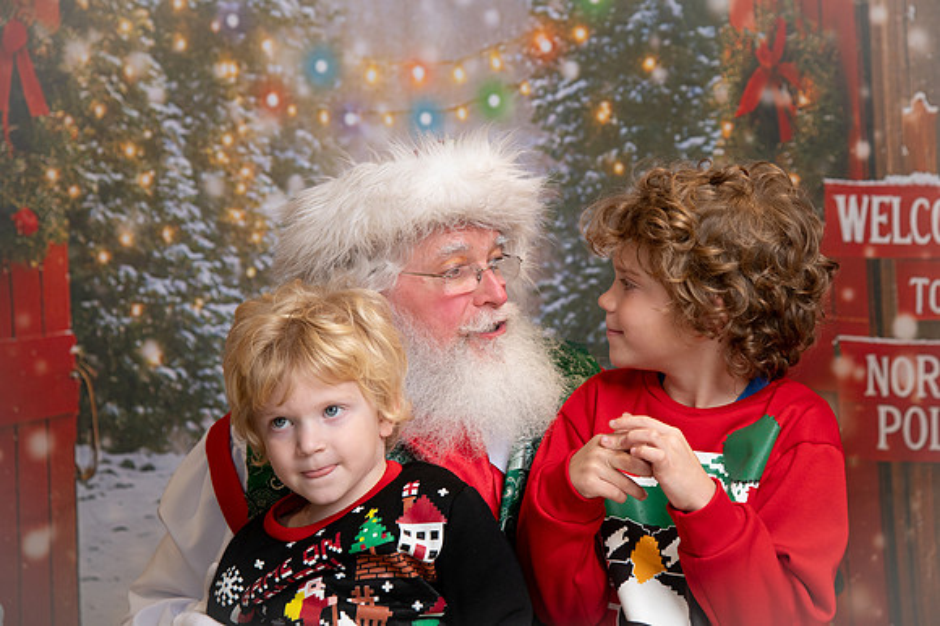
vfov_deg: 14.2
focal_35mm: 96
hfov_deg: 21.2
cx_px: 532
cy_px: 272
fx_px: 2509
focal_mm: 85
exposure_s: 1/200
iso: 1250
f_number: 4.5
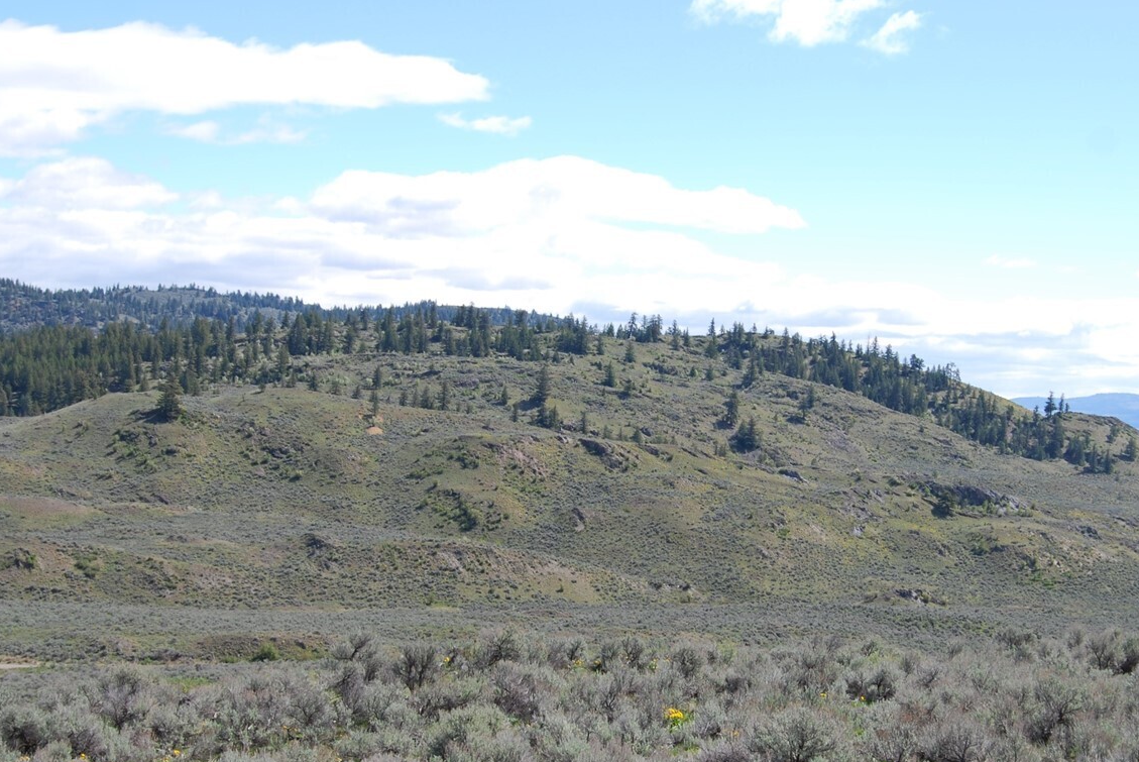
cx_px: 689
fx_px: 1710
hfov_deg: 36.7
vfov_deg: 25.1
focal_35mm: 54
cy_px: 458
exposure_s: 1/250
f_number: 8
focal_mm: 24
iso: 100
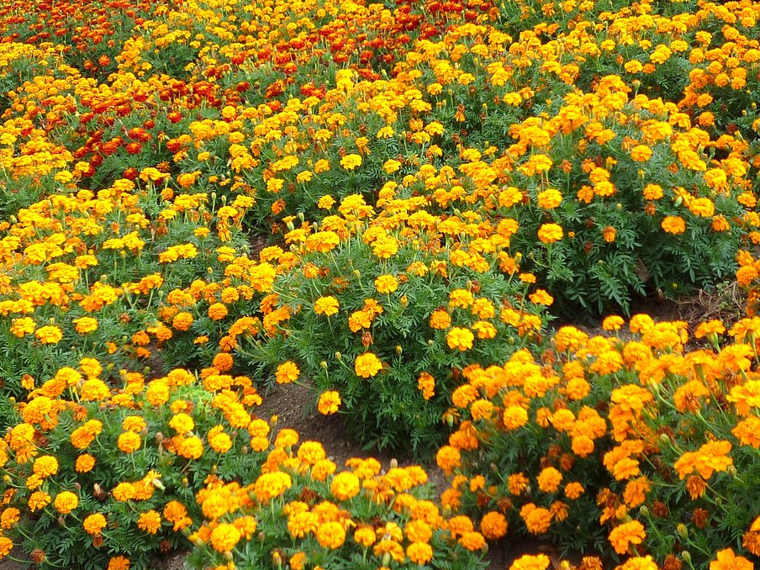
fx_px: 1493
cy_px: 265
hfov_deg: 28.6
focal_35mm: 68
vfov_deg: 21.6
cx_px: 362
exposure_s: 1/80
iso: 80
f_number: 4
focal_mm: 6.8
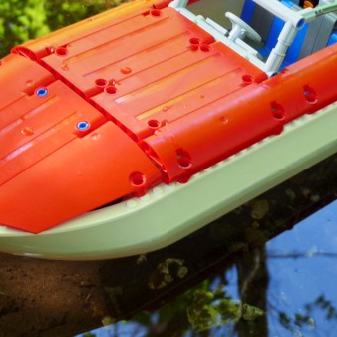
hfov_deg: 15.1
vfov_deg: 15.1
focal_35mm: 115
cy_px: 88
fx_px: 1267
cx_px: 214
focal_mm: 9.9
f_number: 3.2
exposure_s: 1/30
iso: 100
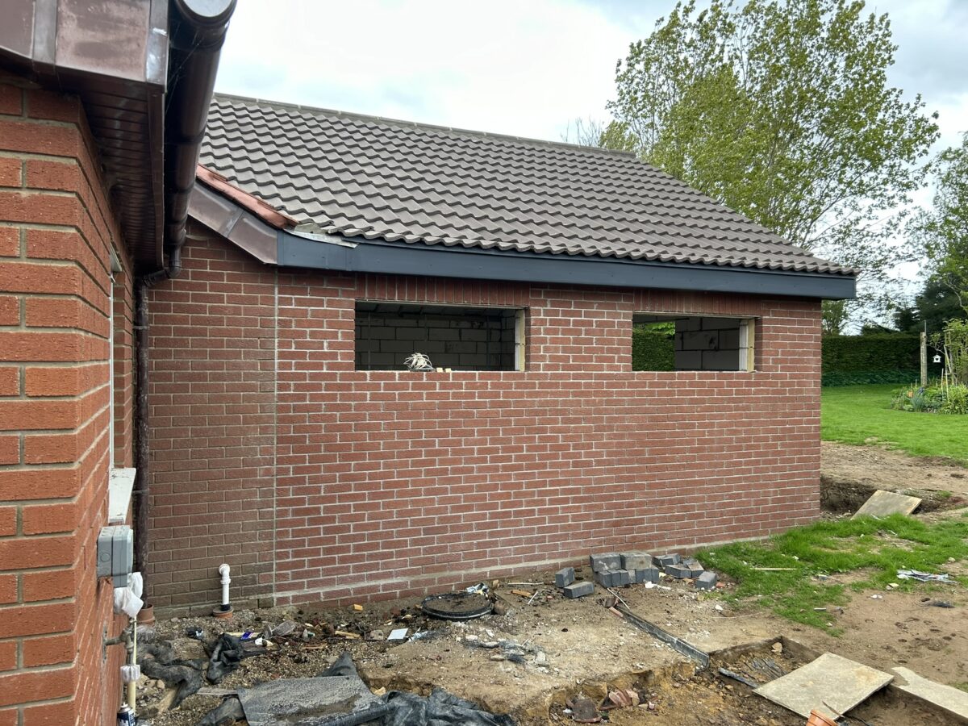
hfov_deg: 67.3
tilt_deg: +0.3
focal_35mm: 26
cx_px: 484
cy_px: 363
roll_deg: -0.2
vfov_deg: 53.1
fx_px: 727
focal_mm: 5.7
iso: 40
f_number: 1.5
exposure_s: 1/121
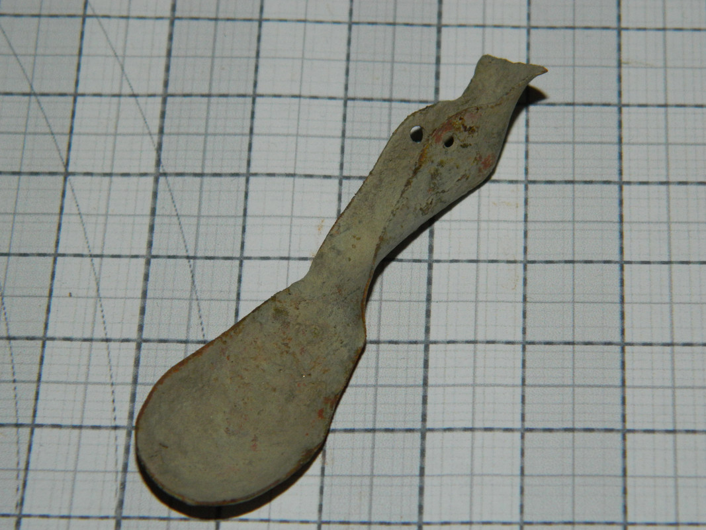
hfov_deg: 19.1
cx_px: 353
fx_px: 2100
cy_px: 265
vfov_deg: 14.4
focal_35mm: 103
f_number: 12.6
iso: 200
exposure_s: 1/60
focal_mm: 18.6
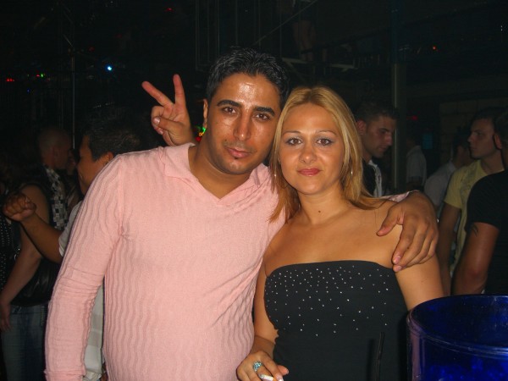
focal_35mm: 38
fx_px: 558
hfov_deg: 49.0
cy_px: 190
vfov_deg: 37.7
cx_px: 254
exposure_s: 1/60
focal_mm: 7.9
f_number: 2.8
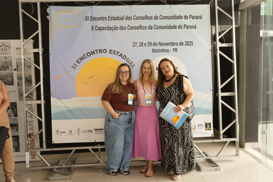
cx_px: 136
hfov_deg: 54.4
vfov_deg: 37.9
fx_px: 265
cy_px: 91
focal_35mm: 35
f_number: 6.3
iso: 640
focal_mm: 35
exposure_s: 1/100
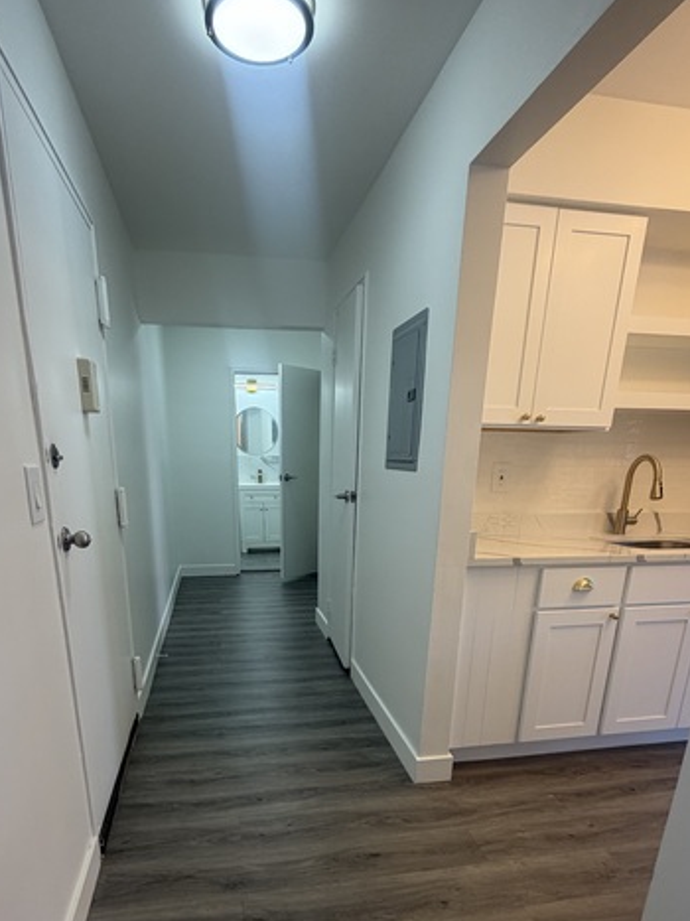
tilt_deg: -16.2
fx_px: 532
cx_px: 308
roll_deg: -0.5
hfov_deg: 65.8
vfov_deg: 78.9
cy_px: 620
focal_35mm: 20
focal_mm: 2.22
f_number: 2.2
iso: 160
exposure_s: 1/120
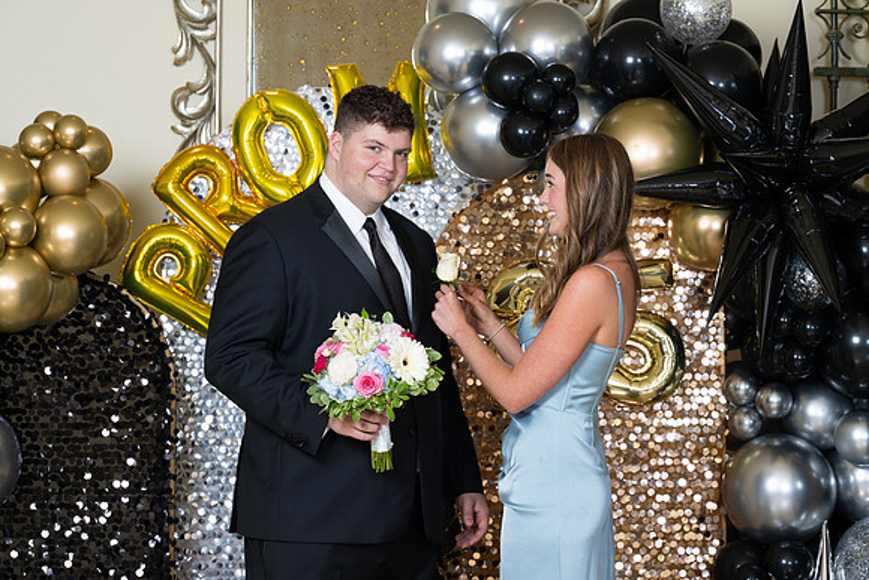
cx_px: 434
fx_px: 3380
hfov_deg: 14.7
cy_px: 290
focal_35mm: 140
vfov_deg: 9.8
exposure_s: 1/100
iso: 320
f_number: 8
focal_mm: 140
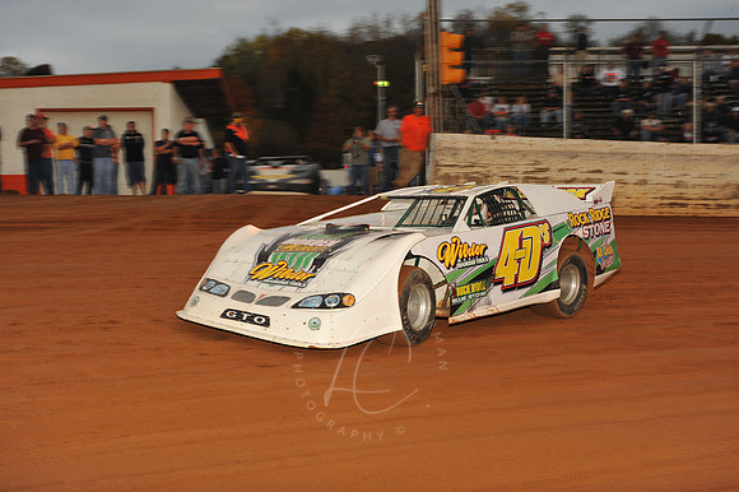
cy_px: 246
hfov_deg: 28.9
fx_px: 1436
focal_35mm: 70
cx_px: 370
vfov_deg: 19.4
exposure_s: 1/320
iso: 800
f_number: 7.1
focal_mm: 70
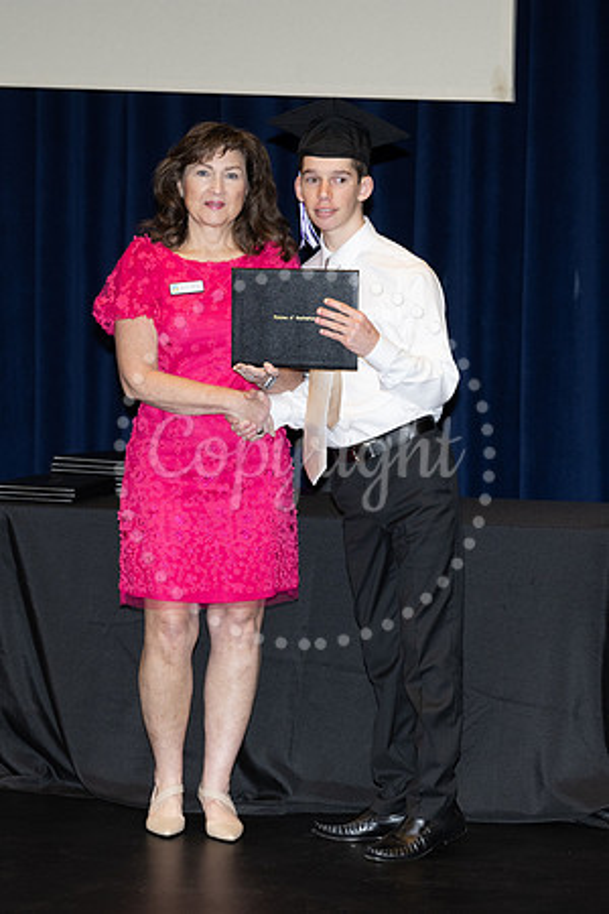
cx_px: 394
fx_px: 2893
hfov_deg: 12.0
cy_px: 457
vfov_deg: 17.9
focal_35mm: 114
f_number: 5
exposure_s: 1/125
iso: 1000
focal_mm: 76
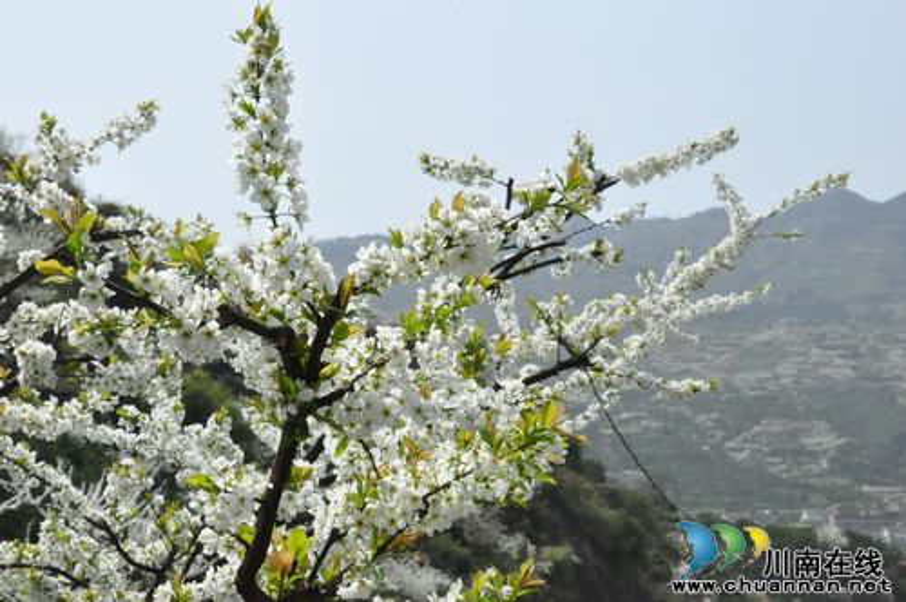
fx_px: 1885
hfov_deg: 27.0
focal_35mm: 75
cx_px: 453
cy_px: 301
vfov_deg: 18.1
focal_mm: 50
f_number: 20
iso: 3200
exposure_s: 1/1600
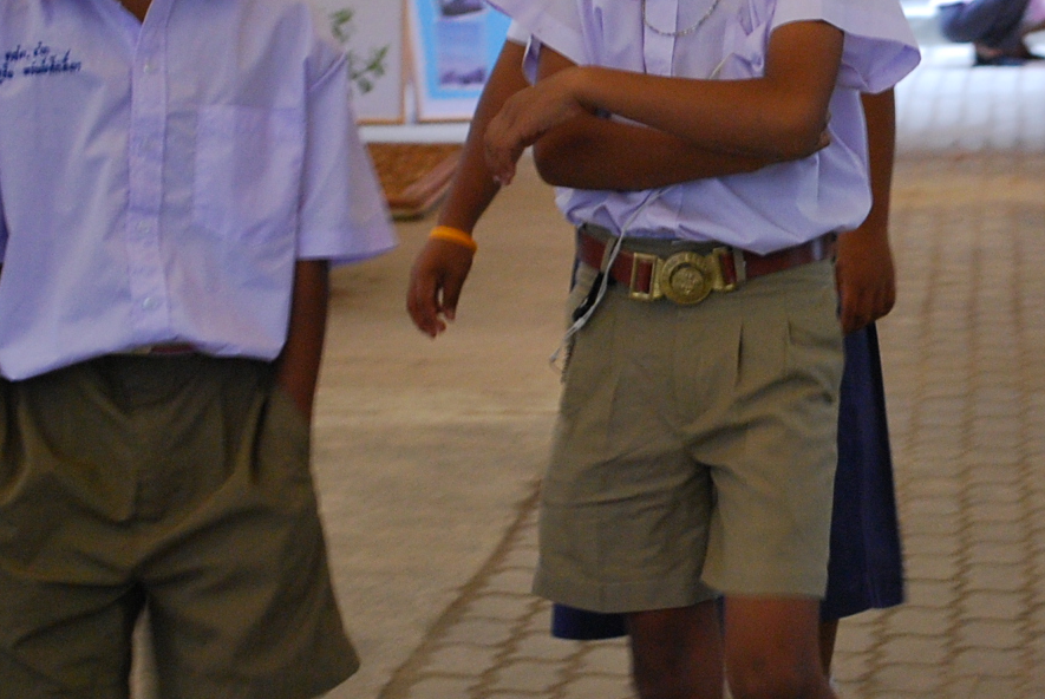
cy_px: 299
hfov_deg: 13.5
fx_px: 4387
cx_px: 901
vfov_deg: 9.1
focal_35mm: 151
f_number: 5.3
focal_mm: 46
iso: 800
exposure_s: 1/30
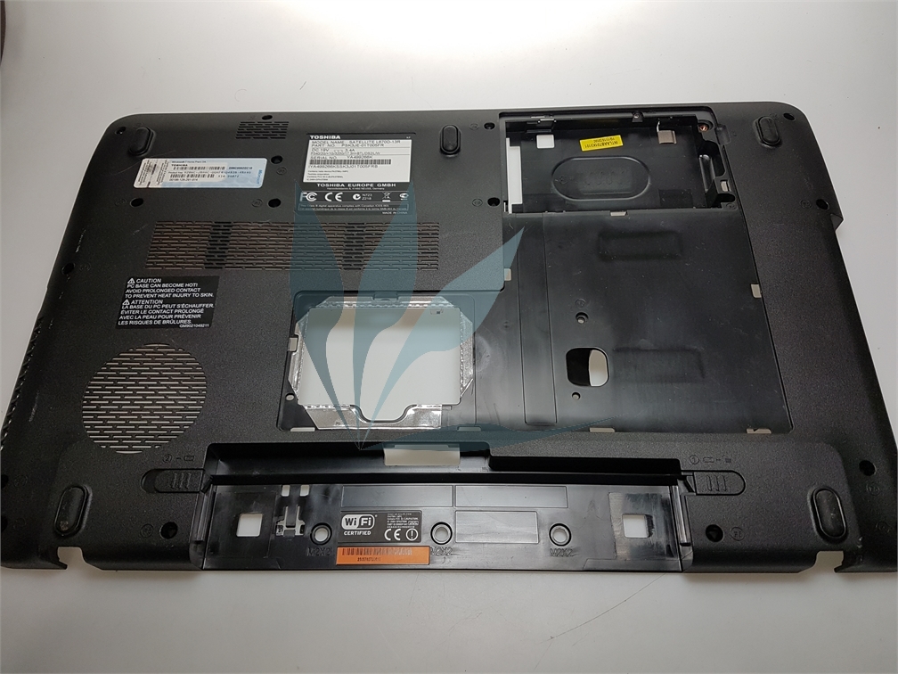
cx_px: 449
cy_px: 337
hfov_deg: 67.3
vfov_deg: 53.1
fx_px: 674
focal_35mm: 26
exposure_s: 1/100
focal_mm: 4.2
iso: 50
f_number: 1.7
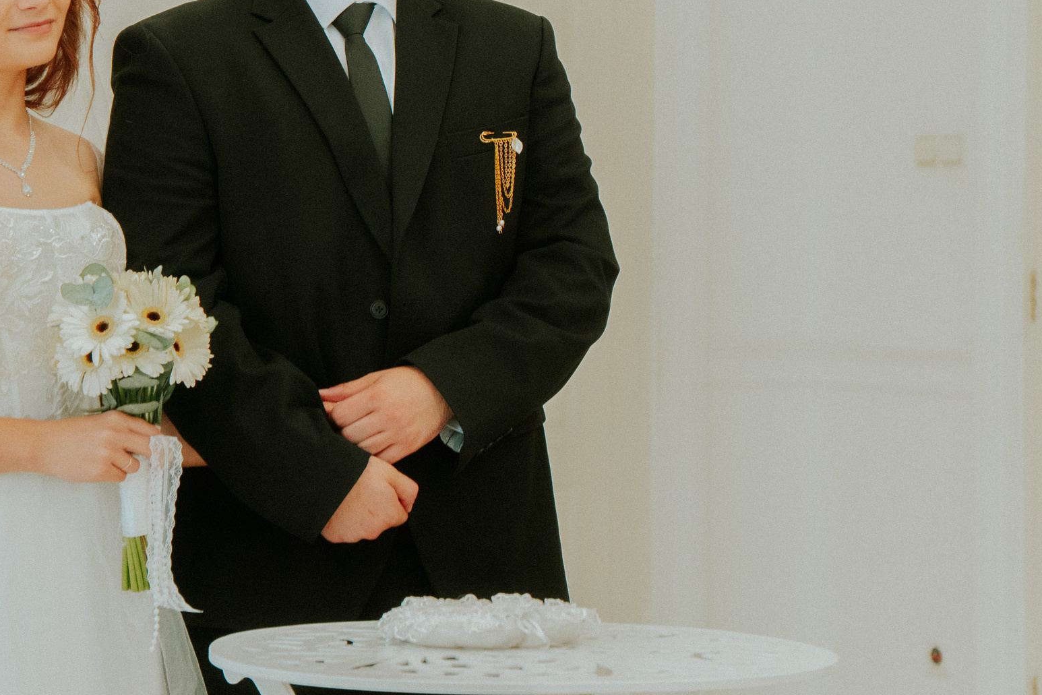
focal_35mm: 150
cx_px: 354
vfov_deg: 9.1
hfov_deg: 13.7
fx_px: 4342
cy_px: 170
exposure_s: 1/125
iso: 1000
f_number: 4
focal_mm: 59
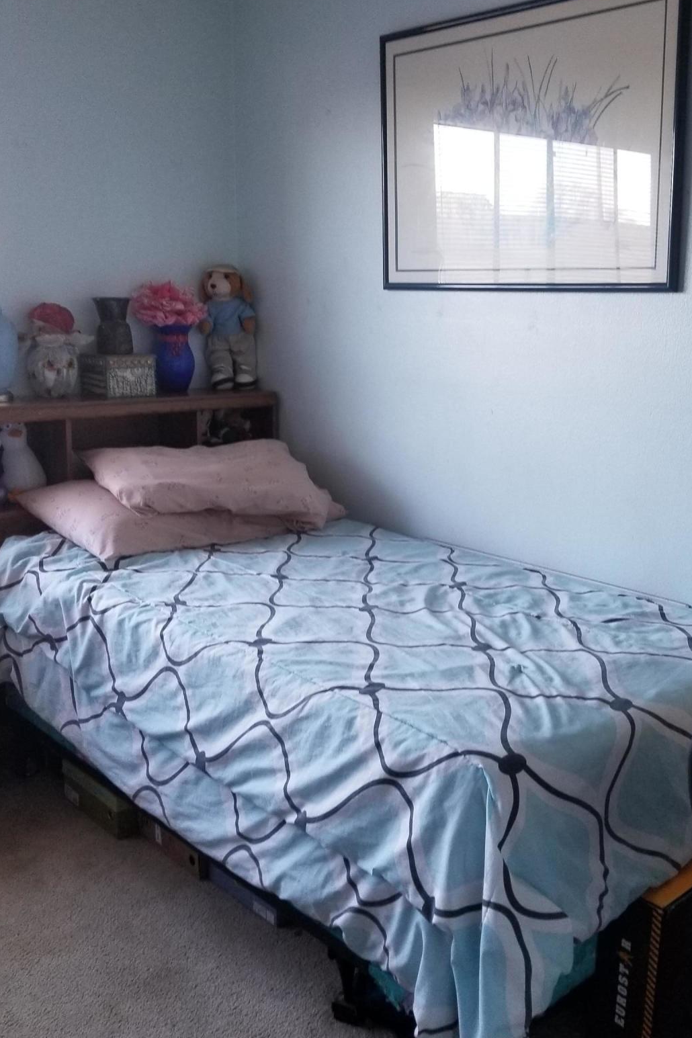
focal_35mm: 35
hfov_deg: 37.7
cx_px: 426
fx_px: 1009
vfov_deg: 54.4
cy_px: 479
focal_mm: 4.25
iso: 125
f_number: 1.7
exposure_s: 1/60
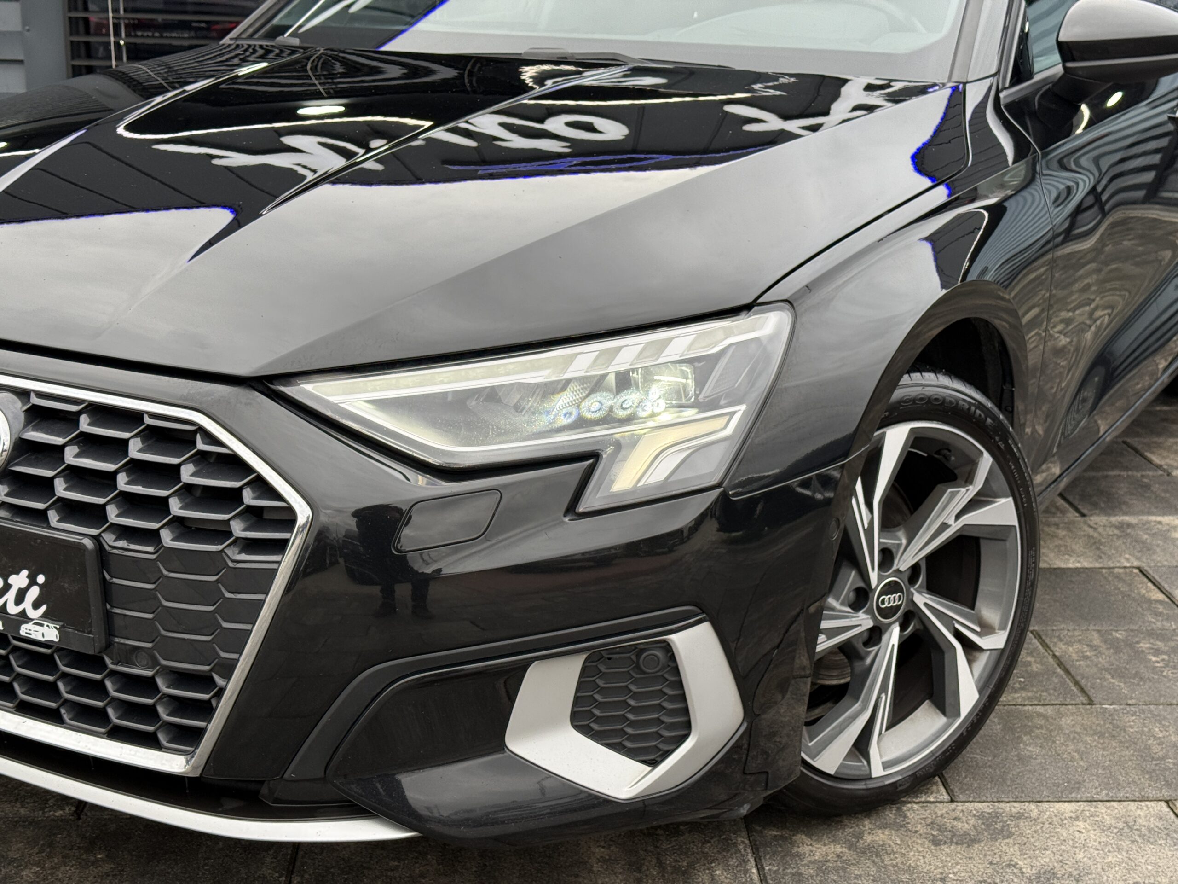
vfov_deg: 30.3
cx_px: 589
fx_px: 1633
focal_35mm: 48
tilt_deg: -14.8
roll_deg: -1.0
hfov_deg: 39.7
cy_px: 442
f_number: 1.78
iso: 64
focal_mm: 6.76
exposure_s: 1/203
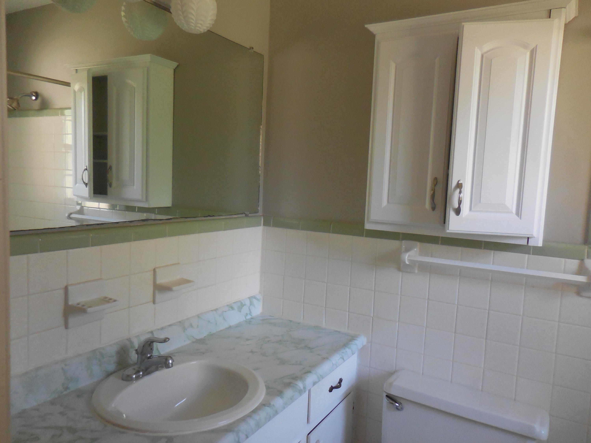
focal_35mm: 25
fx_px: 427
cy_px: 222
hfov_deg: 69.4
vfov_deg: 54.9
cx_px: 296
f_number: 3.3
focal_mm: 4.5
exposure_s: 1/30
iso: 320
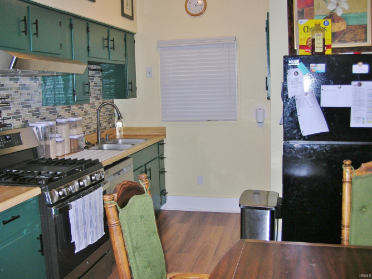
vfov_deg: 39.6
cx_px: 186
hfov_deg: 51.4
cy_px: 140
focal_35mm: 36
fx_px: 387
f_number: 2.7
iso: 50
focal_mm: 6
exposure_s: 1/60.1
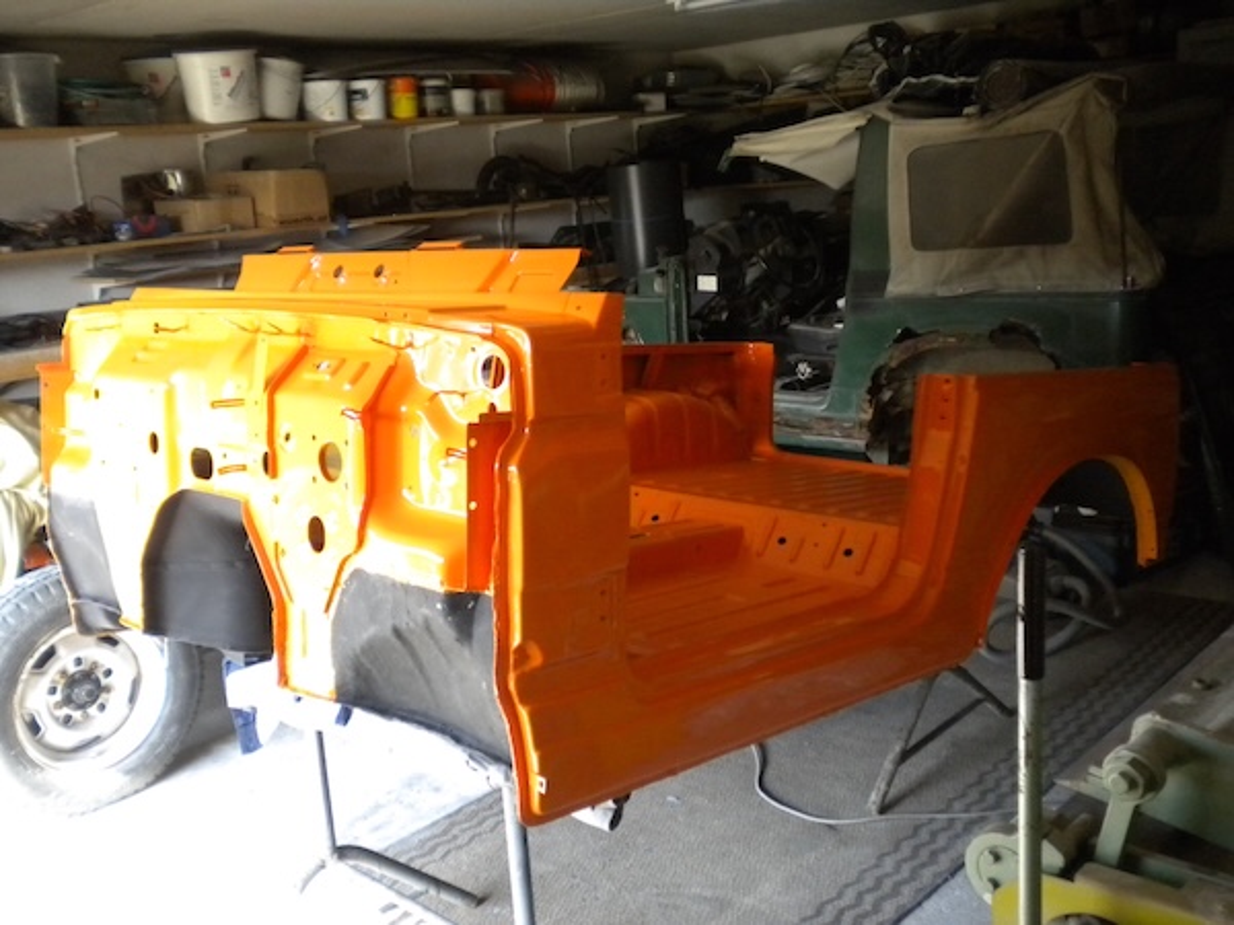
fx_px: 1248
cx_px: 617
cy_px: 462
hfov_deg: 52.6
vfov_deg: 40.7
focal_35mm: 35
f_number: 3.1
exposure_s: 1/186
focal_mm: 6.3
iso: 400
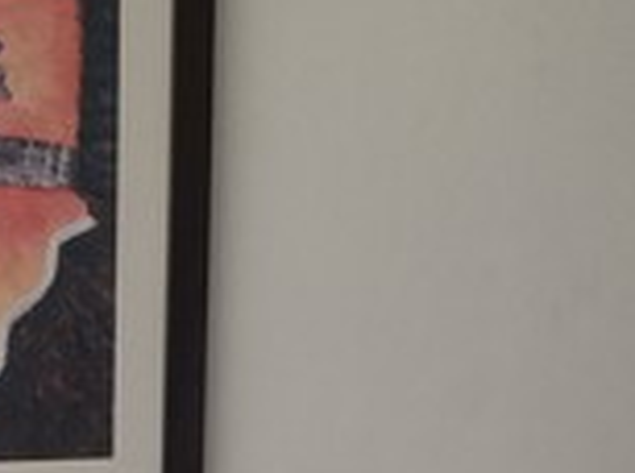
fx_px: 2782
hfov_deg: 12.9
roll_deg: -1.5
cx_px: 8
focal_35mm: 152
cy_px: 1066
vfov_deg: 8.9
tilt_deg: -14.7
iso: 40
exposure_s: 1/33
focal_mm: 4.15
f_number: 2.2
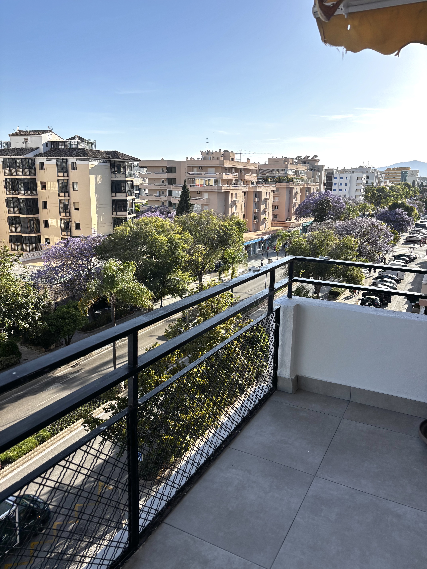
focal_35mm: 26
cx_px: 214
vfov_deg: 67.3
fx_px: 428
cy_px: 284
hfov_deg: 53.1
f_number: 1.6
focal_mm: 5.96
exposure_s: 1/2342
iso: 50
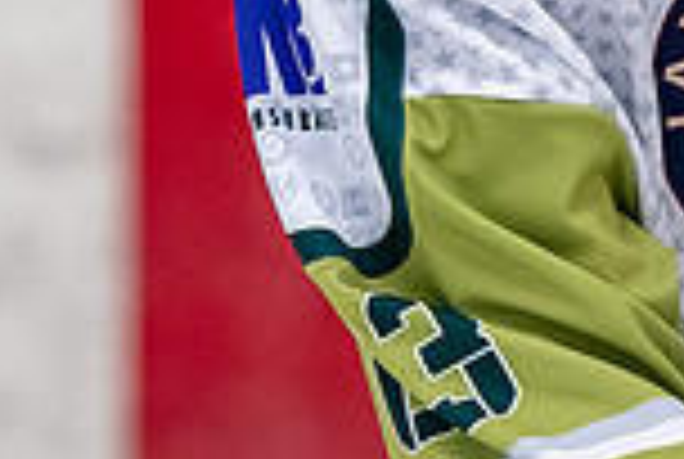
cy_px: -391
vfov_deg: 1.0
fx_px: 26538
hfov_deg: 1.5
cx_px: 516
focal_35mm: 1394
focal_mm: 185
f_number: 3.2
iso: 2000
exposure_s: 1/800
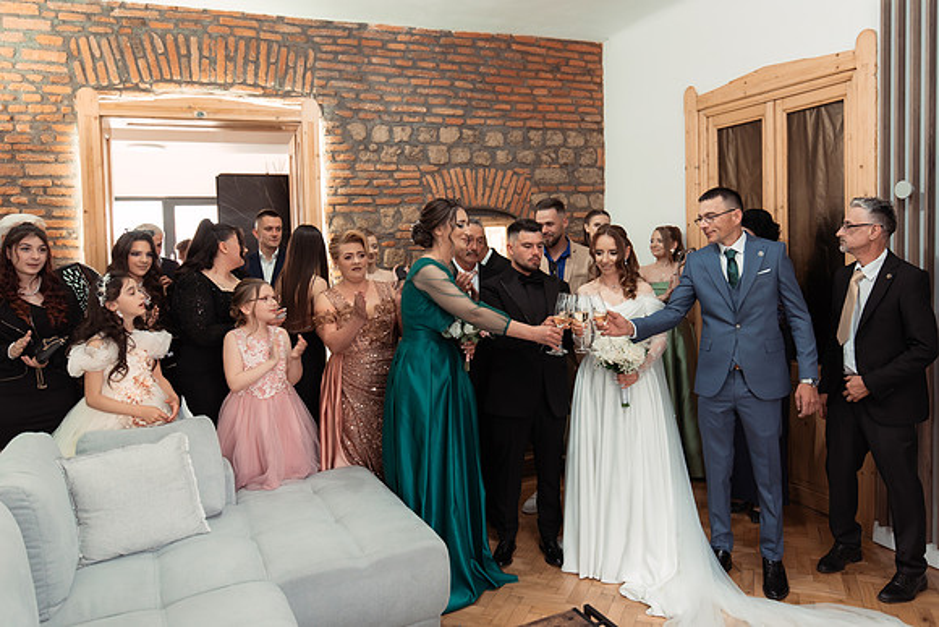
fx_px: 681
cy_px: 286
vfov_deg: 49.4
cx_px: 510
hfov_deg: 69.1
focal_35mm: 26
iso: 2500
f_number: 2.8
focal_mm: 24
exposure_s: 1/200
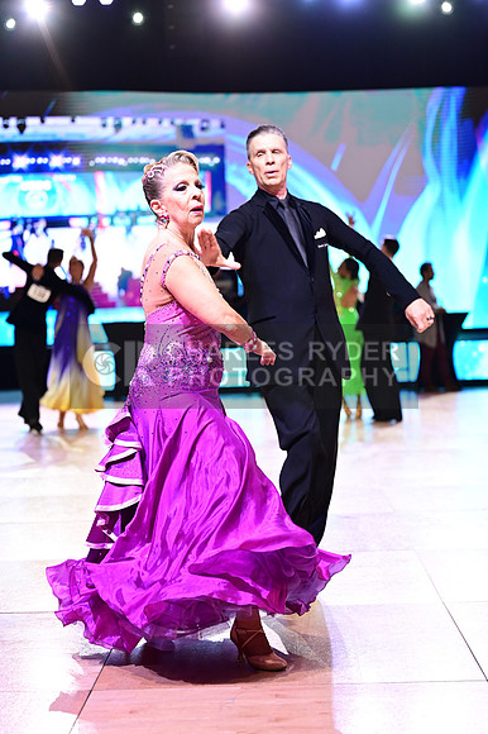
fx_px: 1425
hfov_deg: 19.4
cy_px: 367
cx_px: 244
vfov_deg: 28.9
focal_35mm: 70
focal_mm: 70
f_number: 2.8
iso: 1600
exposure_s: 1/400
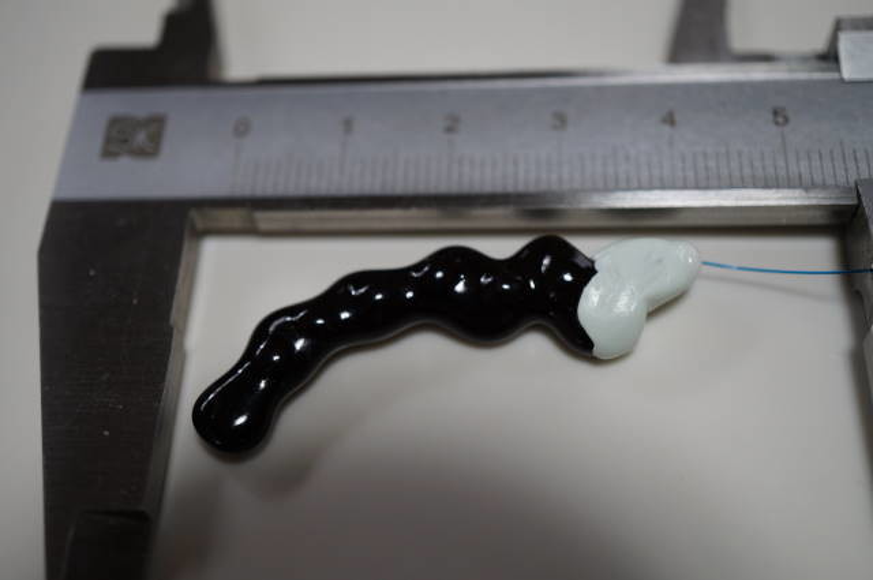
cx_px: 436
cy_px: 290
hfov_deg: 43.7
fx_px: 1090
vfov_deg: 29.8
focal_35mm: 45
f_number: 4
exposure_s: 1/60
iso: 320
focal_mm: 30
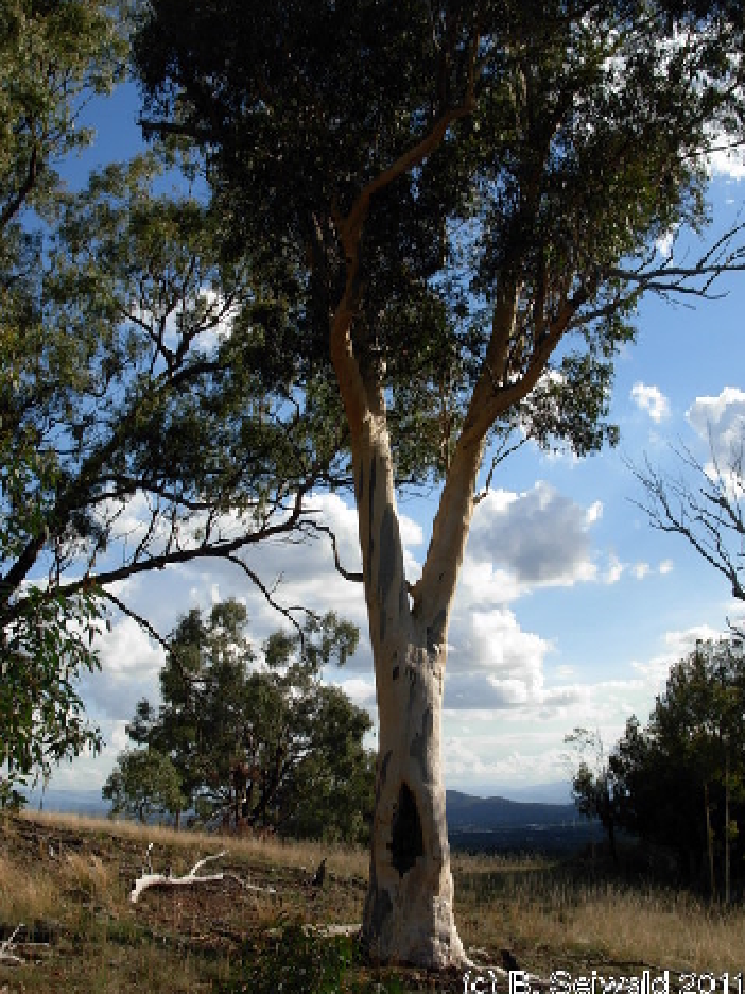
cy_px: 495
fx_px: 1119
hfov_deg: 36.8
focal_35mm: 39
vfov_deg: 47.9
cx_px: 369
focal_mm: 6.3
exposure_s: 1/575
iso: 79
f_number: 4.9
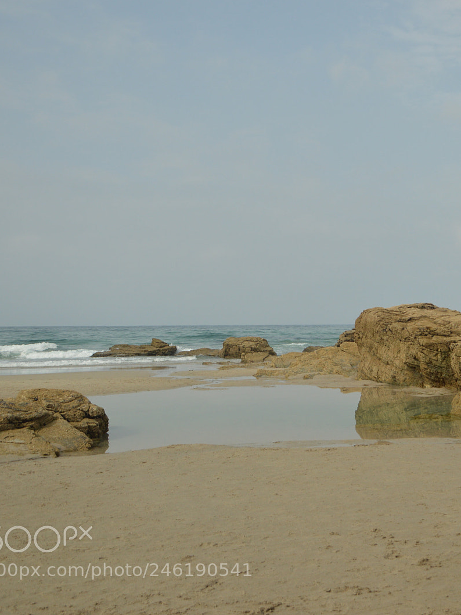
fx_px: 812
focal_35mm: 46
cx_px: 413
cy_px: 307
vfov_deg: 41.5
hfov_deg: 30.3
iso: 200
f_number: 4.5
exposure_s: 1/2500
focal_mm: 21
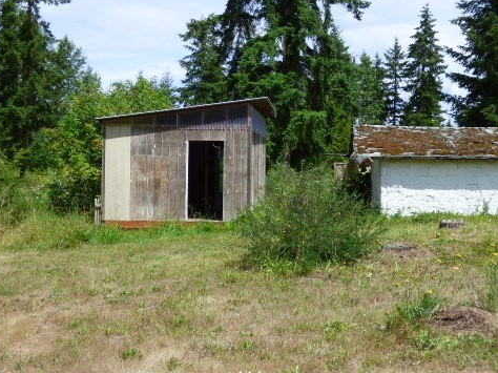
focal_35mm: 50
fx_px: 719
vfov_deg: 29.1
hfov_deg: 38.1
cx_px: 290
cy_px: 171
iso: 100
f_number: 3.5
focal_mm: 6.47
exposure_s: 1/800
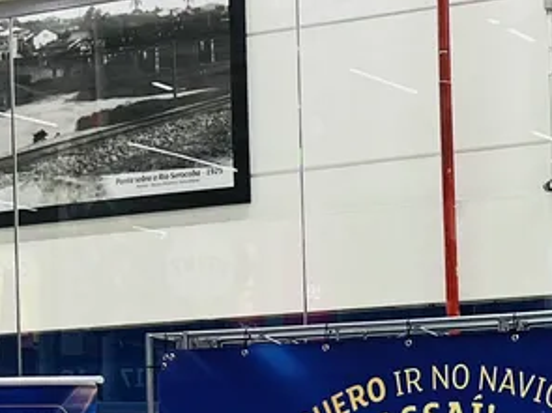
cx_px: 687
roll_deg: +1.2
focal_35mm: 113
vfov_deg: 12.5
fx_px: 1801
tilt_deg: -1.7
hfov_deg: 16.6
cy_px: 598
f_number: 1.5
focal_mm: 5.7
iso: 100
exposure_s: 1/120
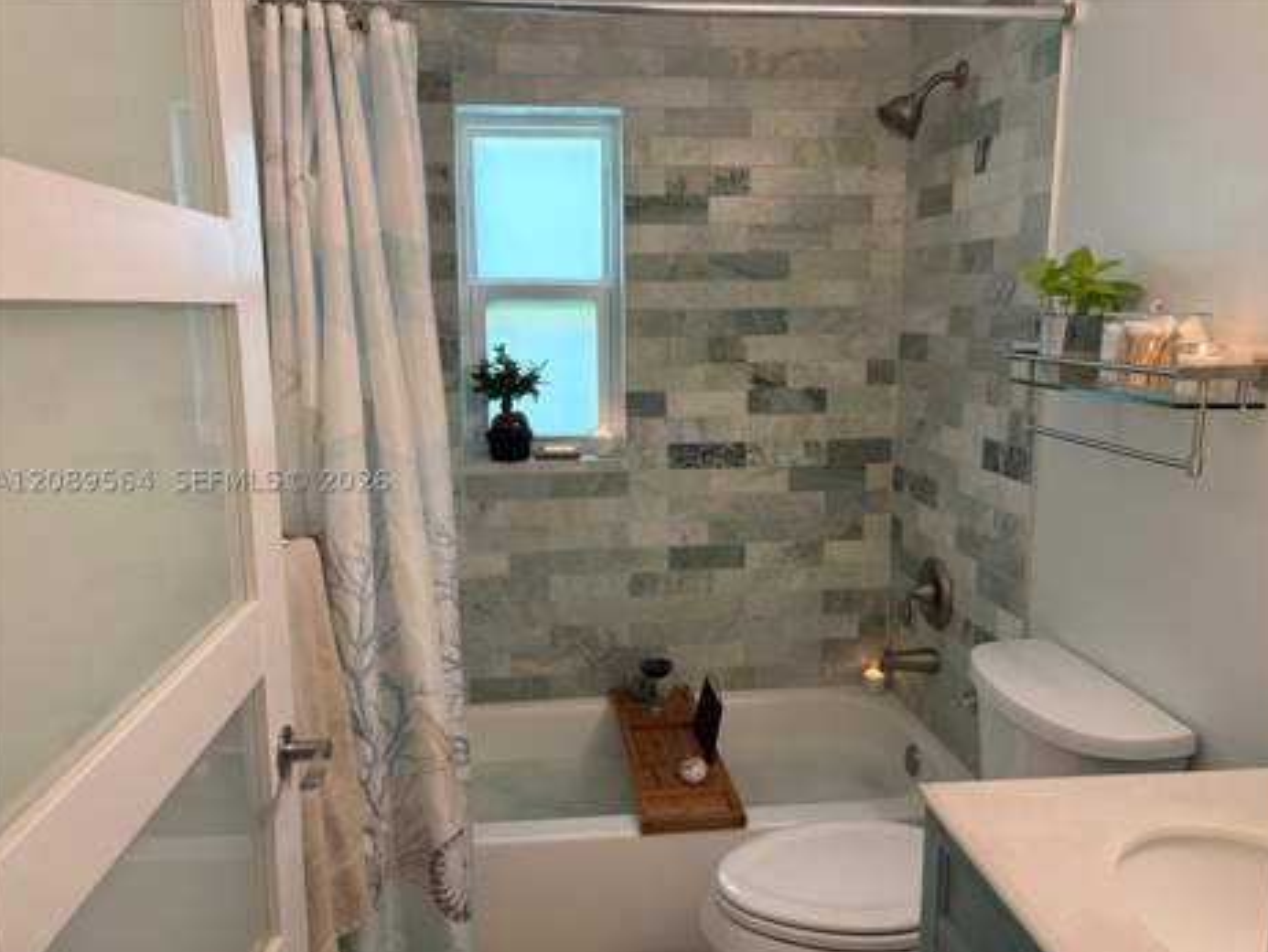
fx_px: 990
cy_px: 480
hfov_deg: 65.3
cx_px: 642
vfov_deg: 51.4
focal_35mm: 27
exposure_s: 1/120
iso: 160
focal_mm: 5.96
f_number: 1.6
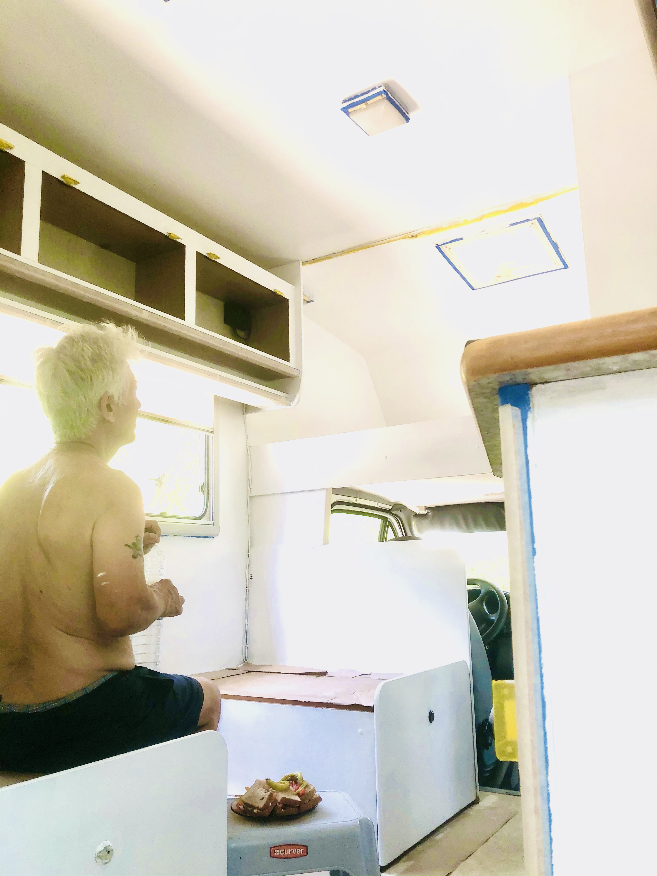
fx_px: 709
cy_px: 438
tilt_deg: +2.6
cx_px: 328
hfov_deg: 49.7
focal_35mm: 28
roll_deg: +0.0
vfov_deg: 63.4
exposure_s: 1/120
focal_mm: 3.99
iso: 40
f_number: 1.8
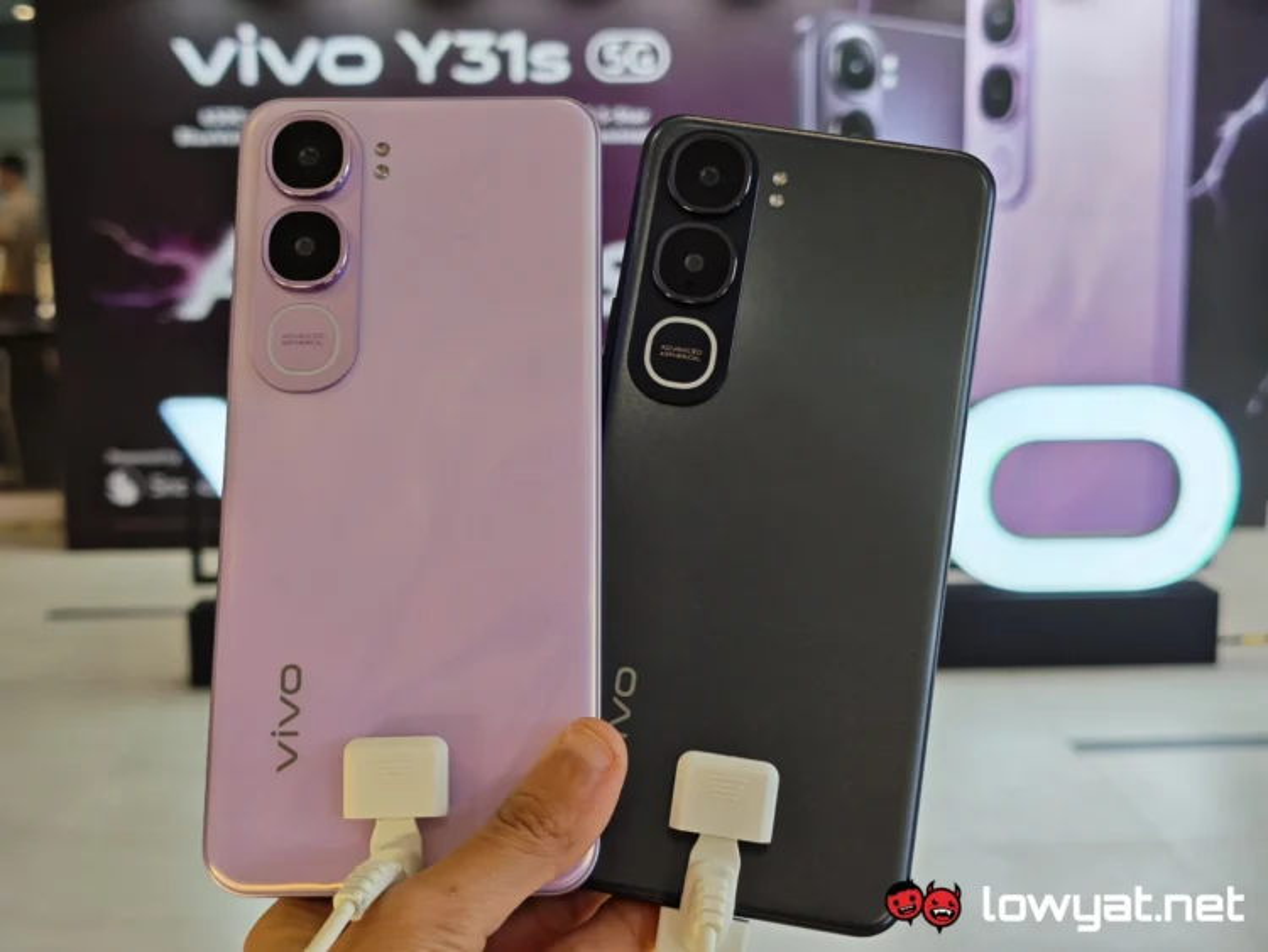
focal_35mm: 46
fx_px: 1686
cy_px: 476
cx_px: 634
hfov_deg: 41.2
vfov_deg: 31.5
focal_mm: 5.4
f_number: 1.6
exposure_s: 1/150
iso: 50
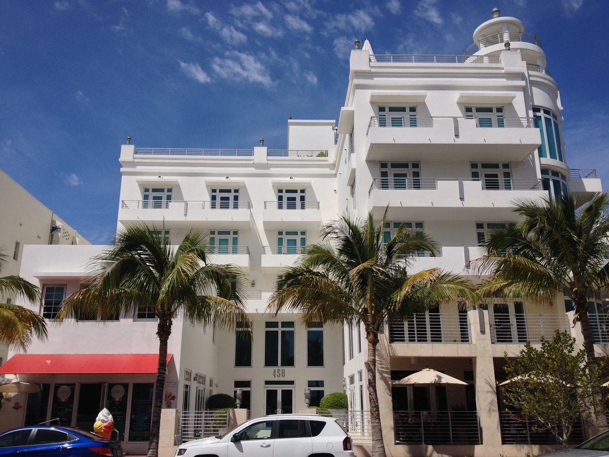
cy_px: 228
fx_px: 616
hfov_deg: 52.6
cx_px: 304
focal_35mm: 35
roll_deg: +0.4
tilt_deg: +15.3
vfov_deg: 40.7
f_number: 2.4
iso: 50
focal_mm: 4.28
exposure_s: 1/3460
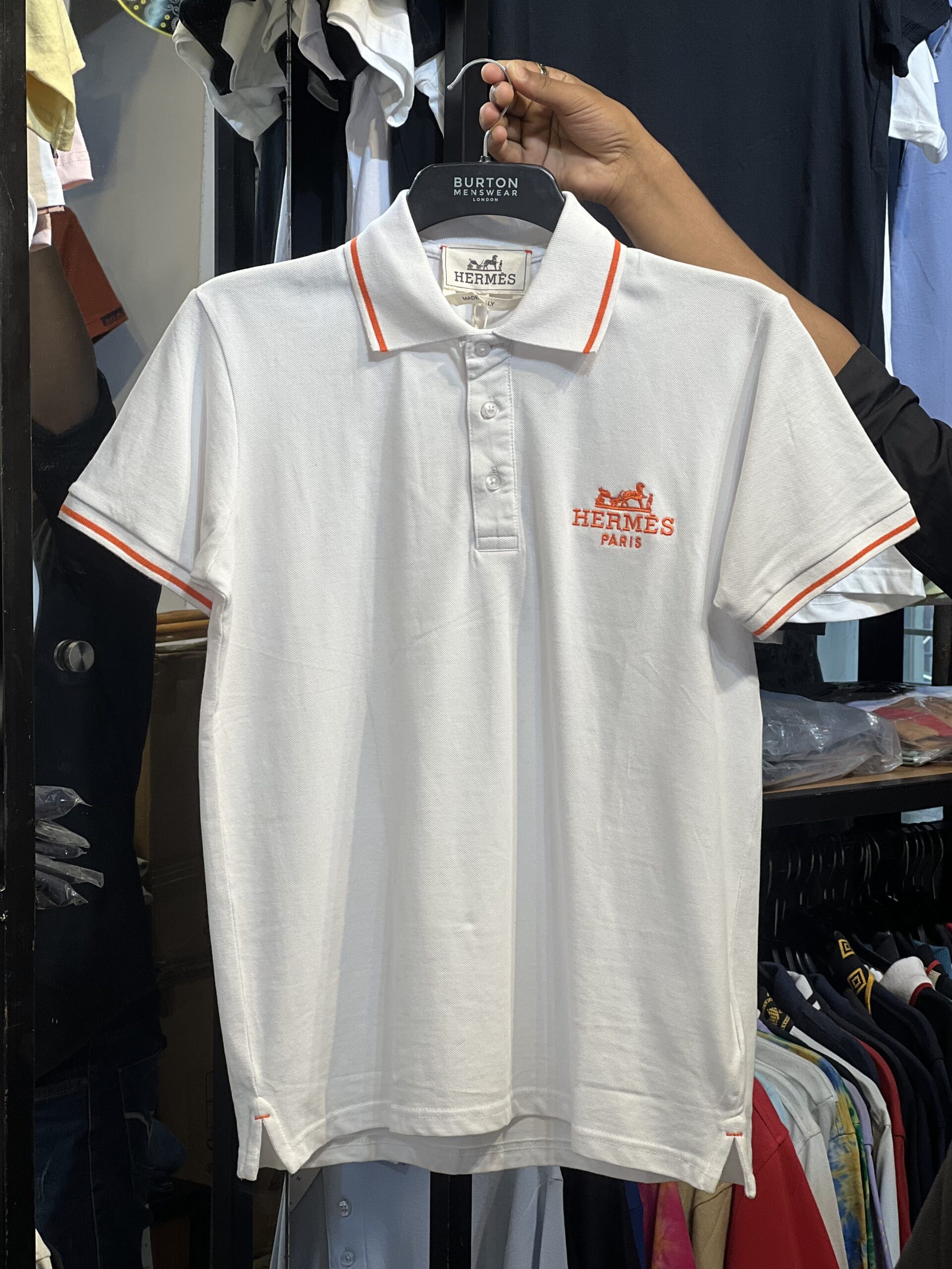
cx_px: 476
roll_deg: -0.8
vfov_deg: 25.3
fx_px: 2824
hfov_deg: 19.1
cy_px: 634
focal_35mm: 77
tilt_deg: -4.6
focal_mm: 9
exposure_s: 1/100
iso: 50
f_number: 2.8
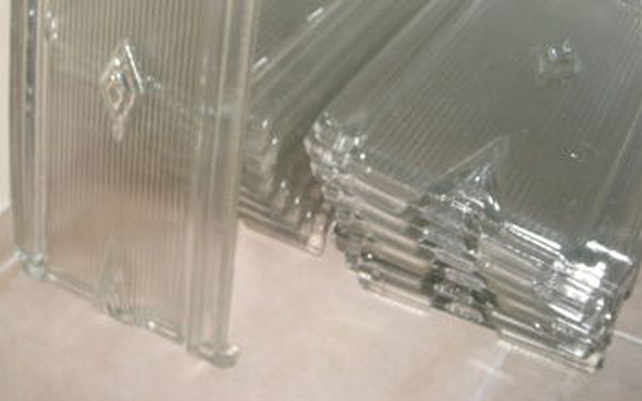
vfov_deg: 25.1
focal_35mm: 51
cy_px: 110
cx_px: 309
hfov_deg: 39.6
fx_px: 892
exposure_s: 1/60
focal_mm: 5.7
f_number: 2.8
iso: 64
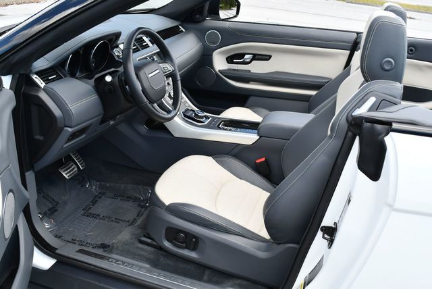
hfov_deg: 53.1
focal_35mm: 36
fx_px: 432
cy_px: 144
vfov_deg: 36.9
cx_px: 216
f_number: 5.6
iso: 280
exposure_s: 1/250
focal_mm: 18
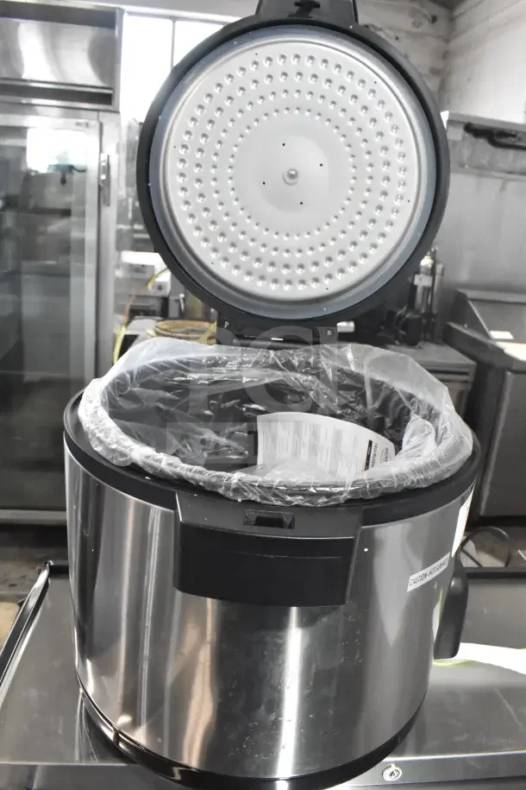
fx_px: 592
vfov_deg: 67.4
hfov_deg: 47.9
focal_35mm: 27
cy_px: 395
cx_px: 263
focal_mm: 18
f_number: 7.1
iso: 6400
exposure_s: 1/200
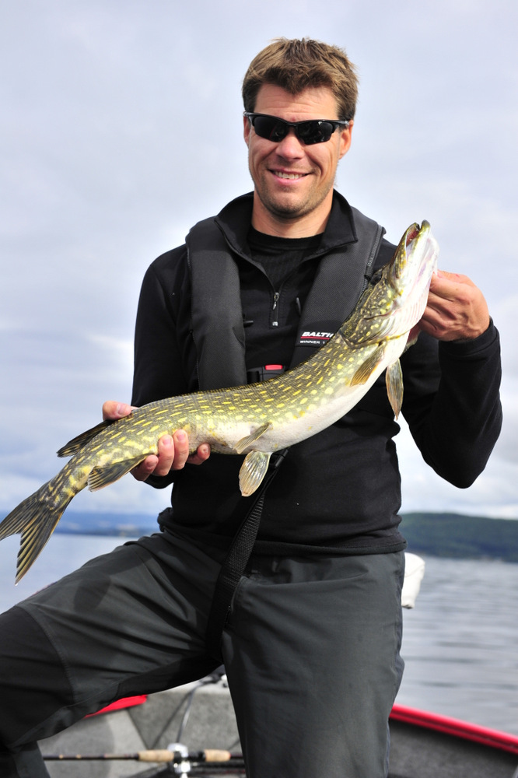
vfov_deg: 39.6
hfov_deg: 27.0
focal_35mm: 50
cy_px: 389
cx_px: 259
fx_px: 1080
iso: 800
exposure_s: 1/3200
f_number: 5
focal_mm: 50
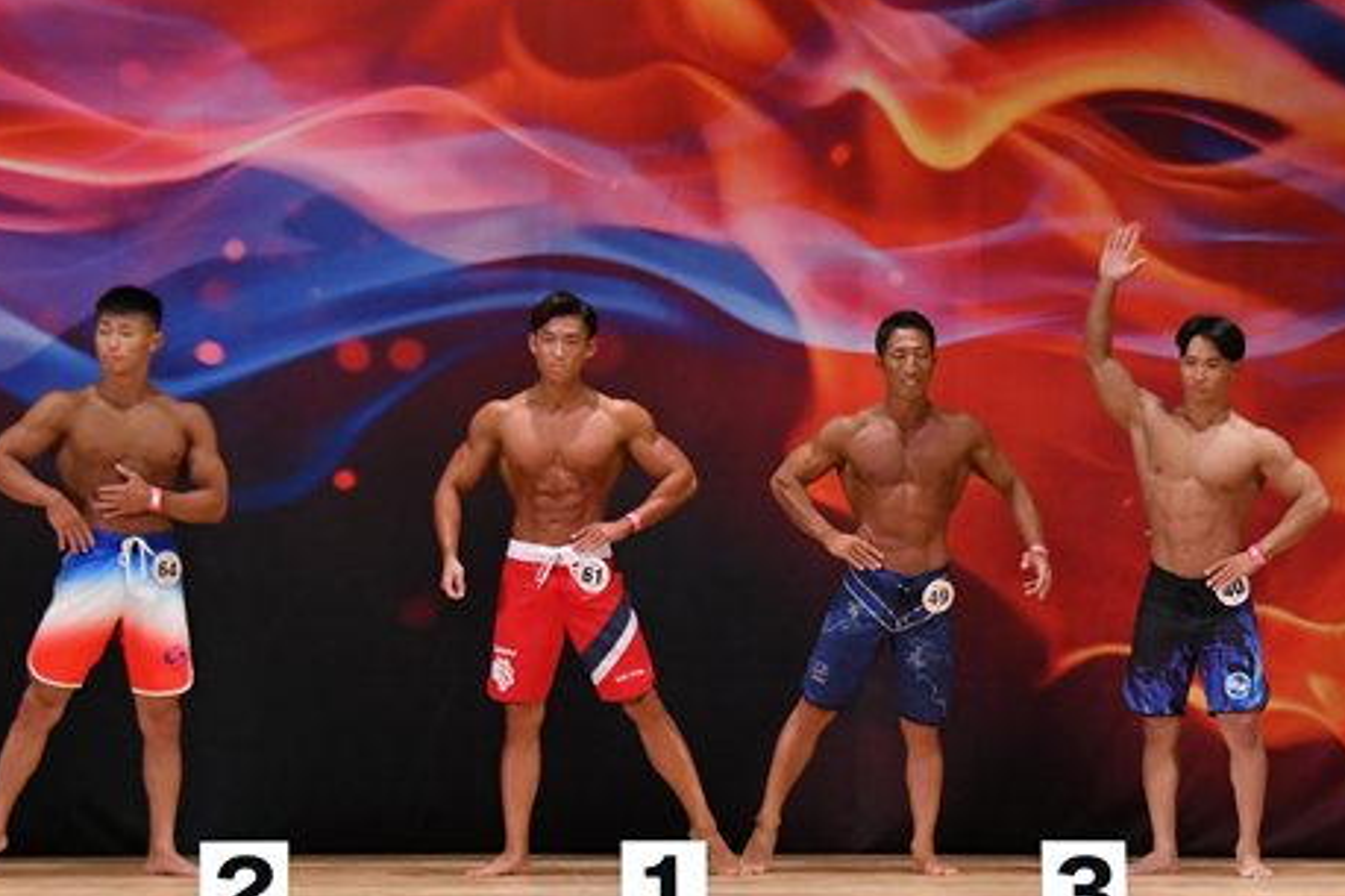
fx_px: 7768
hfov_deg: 9.9
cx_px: 1003
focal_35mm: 208
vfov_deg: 6.6
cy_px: 435
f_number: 5.6
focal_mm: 82
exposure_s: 1/400
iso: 3200
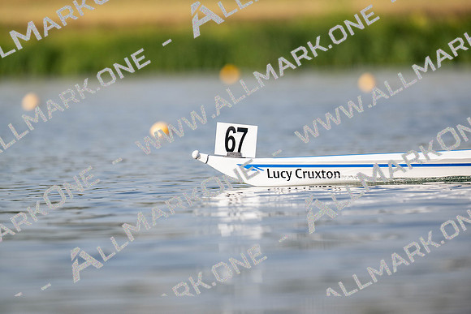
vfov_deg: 2.3
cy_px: 157
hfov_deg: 3.4
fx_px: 7851
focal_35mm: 600
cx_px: 236
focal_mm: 600
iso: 180
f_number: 5
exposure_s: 1/2500
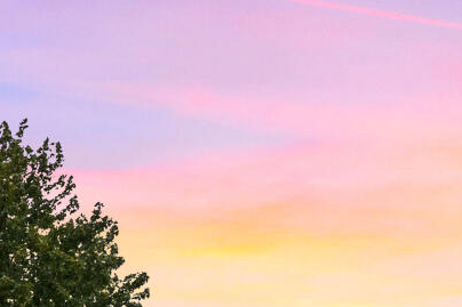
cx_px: -836
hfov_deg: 10.3
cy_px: 777
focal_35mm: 156
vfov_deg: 8.0
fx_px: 2001
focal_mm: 21
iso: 400
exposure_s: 1/125
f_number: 10
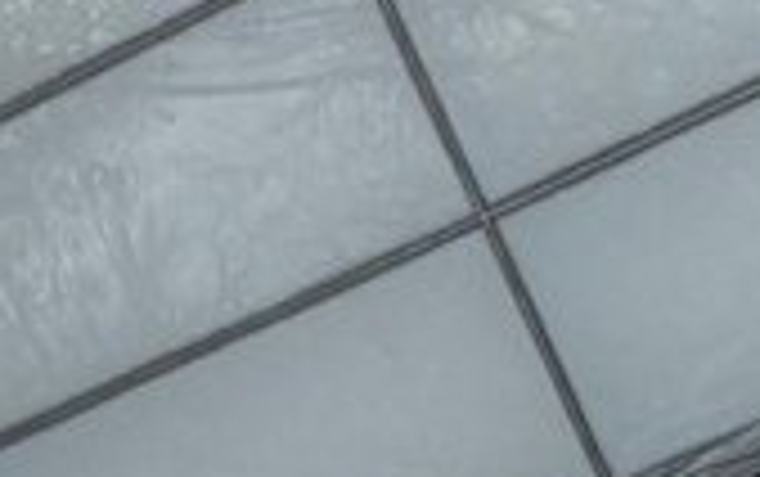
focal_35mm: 173
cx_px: 1219
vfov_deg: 7.5
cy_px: 554
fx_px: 3587
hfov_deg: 11.5
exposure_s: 1/557
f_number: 1.9
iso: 25
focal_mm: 2.69
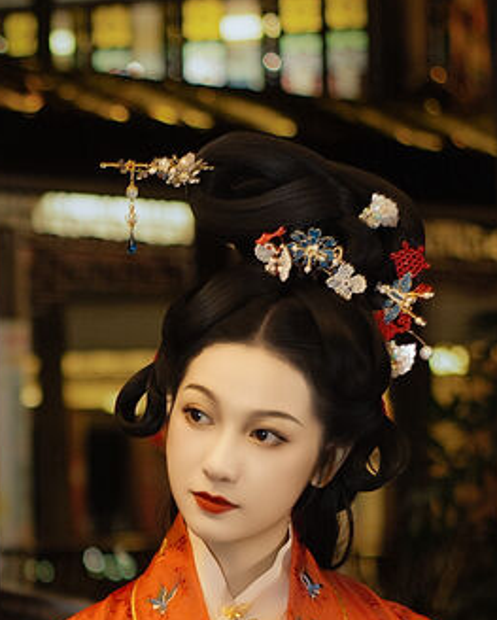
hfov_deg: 9.1
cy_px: 673
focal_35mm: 168
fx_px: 3085
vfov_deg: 11.3
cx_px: -42
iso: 800
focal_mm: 50
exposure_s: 1/80
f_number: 2.5
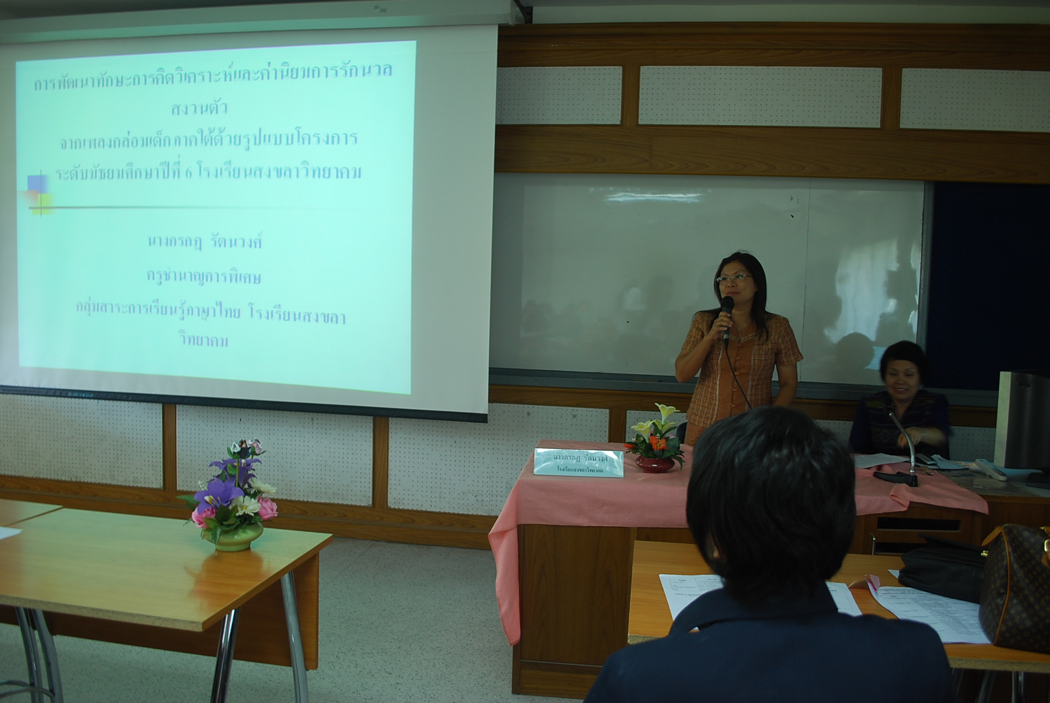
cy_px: 352
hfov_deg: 67.3
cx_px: 525
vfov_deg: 48.0
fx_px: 788
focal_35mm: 27
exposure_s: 1/10
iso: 200
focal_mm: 18
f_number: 3.5
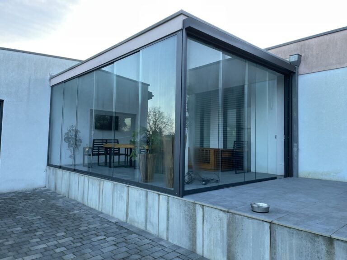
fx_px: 261
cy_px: 130
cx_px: 174
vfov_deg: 53.1
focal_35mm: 26
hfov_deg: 67.3
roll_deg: -1.4
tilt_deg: +2.8
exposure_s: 1/121
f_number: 1.6
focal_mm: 4.2
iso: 100
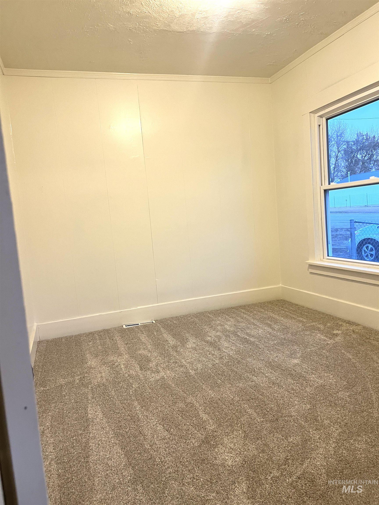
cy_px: 252
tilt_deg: -4.8
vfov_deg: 67.3
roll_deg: +5.6
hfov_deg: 53.1
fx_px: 380
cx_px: 190
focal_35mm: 26
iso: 160
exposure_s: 1/60
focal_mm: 5.7
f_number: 1.5
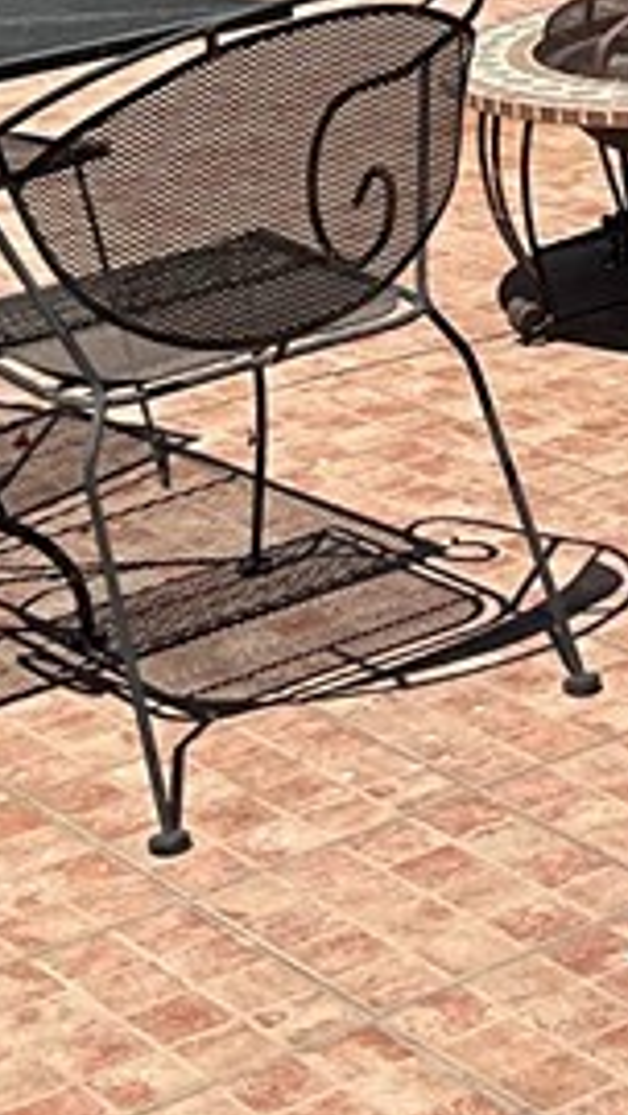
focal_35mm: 120
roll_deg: +1.6
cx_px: 822
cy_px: -673
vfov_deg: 16.0
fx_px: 3550
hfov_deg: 9.9
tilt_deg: +0.0
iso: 25
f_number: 1.8
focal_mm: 3
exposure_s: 1/2058
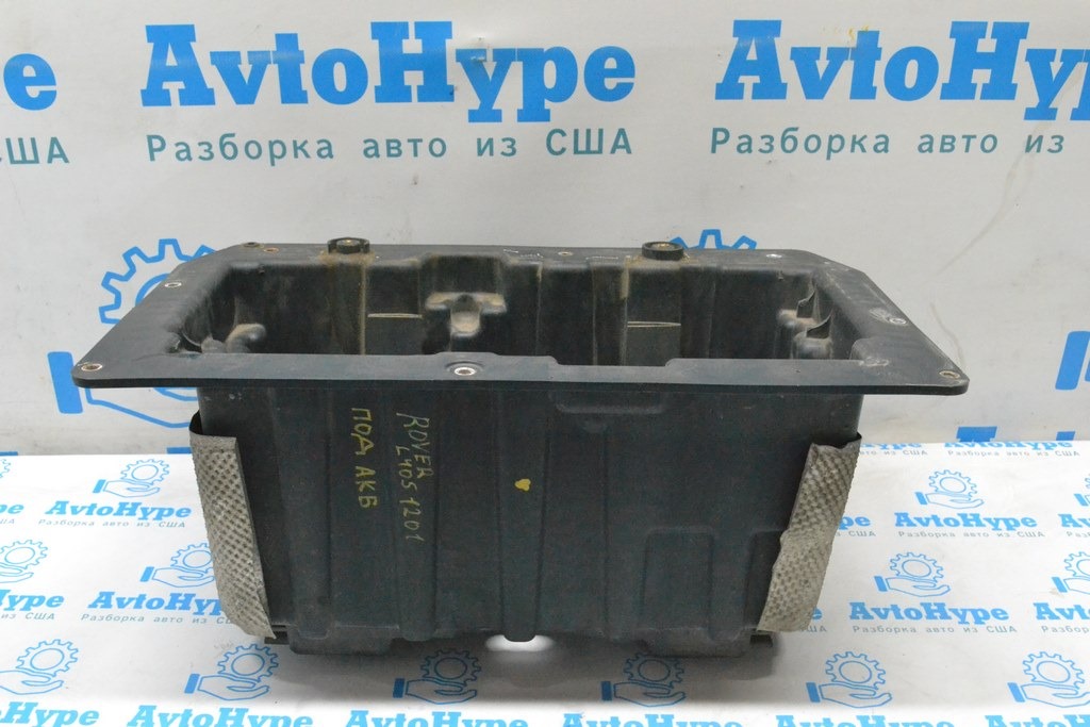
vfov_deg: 34.2
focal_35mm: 39
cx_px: 545
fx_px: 1181
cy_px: 364
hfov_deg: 49.5
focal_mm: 26
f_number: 9
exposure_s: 1/160
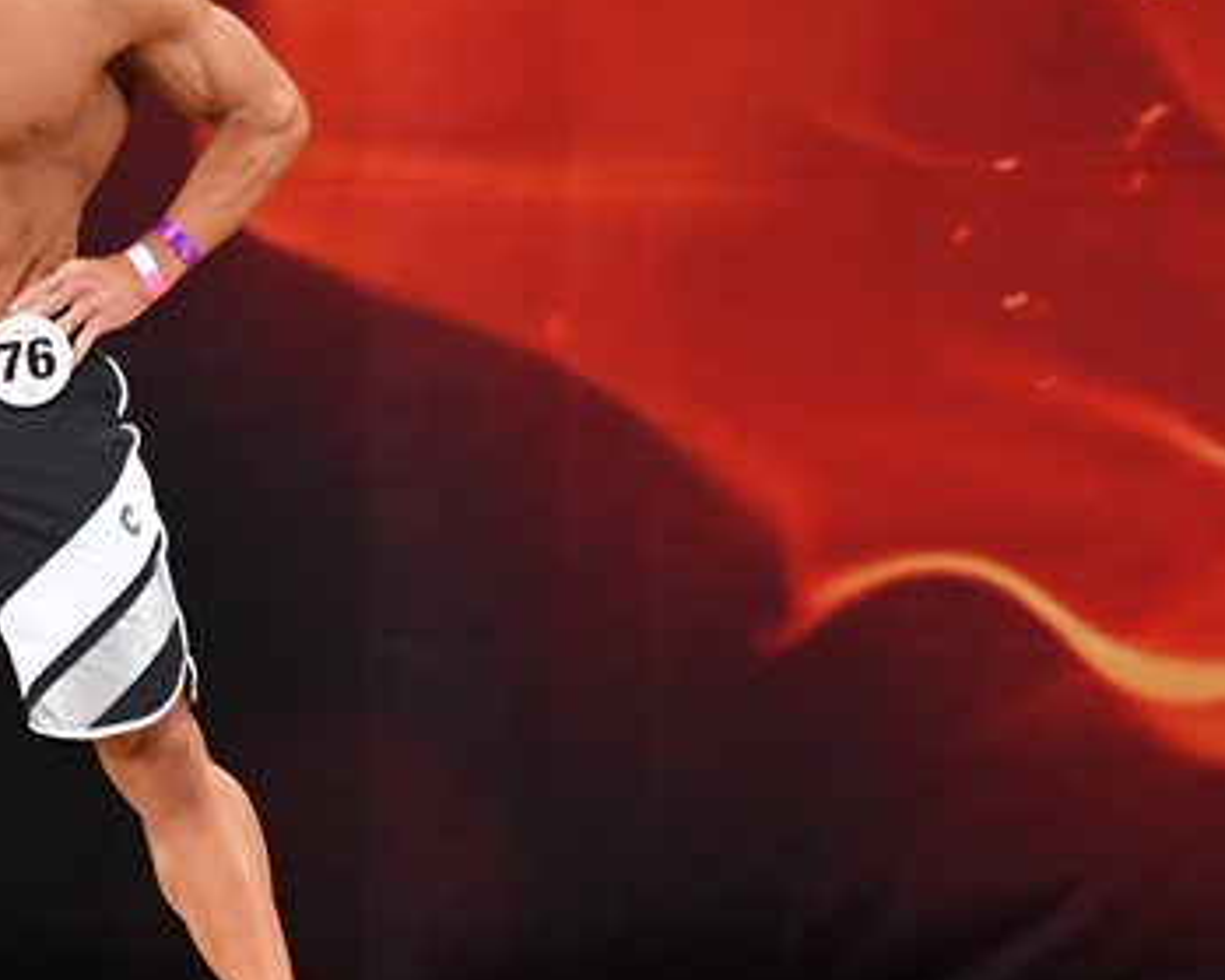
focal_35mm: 531
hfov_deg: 3.6
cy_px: 383
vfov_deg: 2.9
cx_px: 30
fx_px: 19246
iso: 3200
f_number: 5.6
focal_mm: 170
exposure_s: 1/400
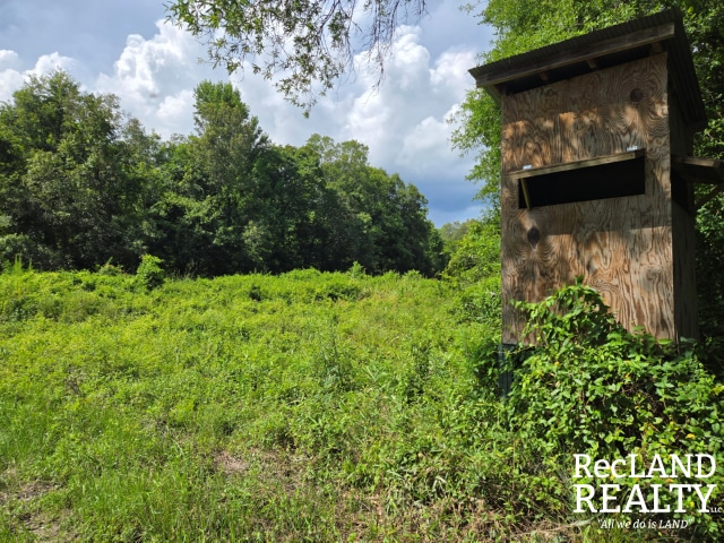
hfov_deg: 73.9
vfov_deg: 58.9
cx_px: 362
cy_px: 272
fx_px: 481
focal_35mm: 23
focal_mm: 5.4
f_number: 1.8
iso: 25
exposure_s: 1/2240
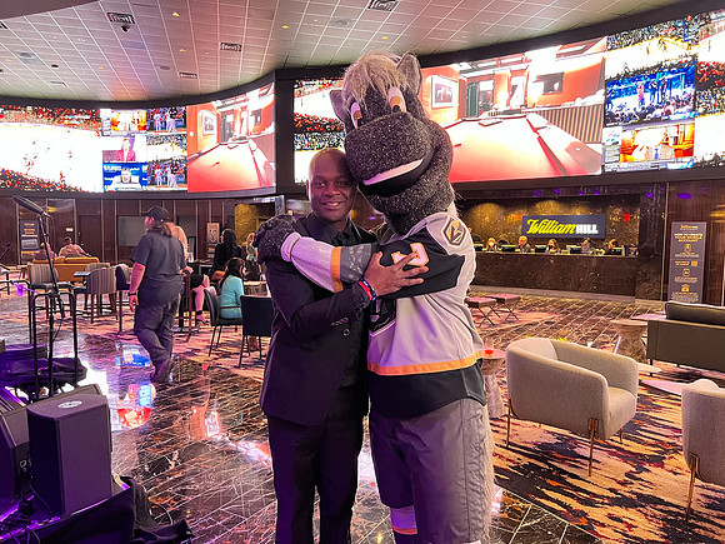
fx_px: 545
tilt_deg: -3.1
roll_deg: -1.1
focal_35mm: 26
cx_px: 362
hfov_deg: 67.3
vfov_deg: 53.1
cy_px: 272
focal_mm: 5.7
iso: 320
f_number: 1.5
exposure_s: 1/60
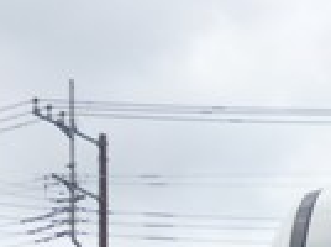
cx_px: 608
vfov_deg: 11.4
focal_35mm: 115
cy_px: 524
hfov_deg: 14.8
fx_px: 1098
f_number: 9
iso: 100
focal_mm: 4.3
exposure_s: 1/200
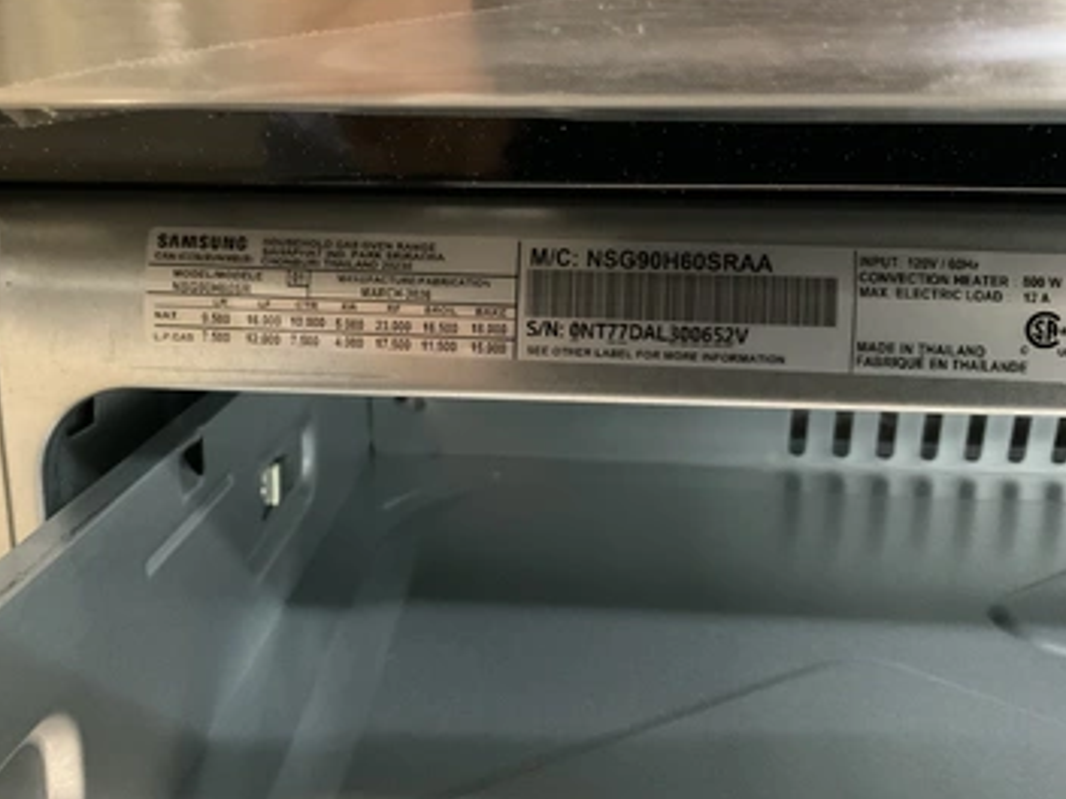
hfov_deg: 55.2
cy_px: 360
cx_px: 472
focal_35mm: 33
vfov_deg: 42.9
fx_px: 1016
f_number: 1.8
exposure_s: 1/20
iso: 500
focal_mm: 3
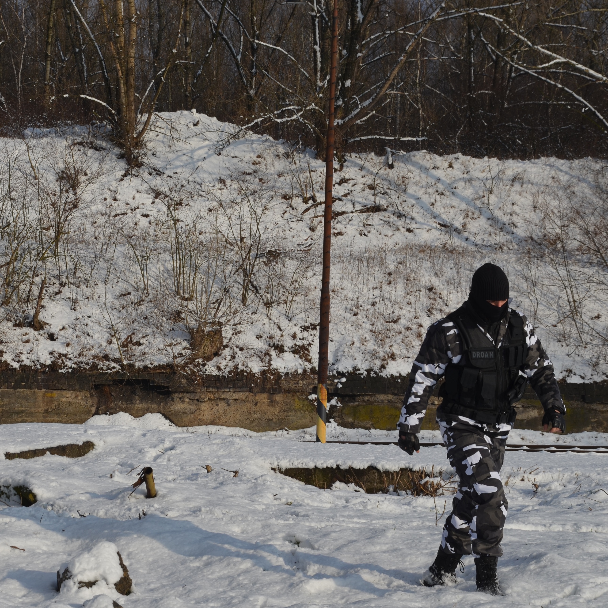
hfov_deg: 14.5
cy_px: 304
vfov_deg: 14.5
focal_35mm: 120
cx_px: 159
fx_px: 2385
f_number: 9
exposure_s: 1/320
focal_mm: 62
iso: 100
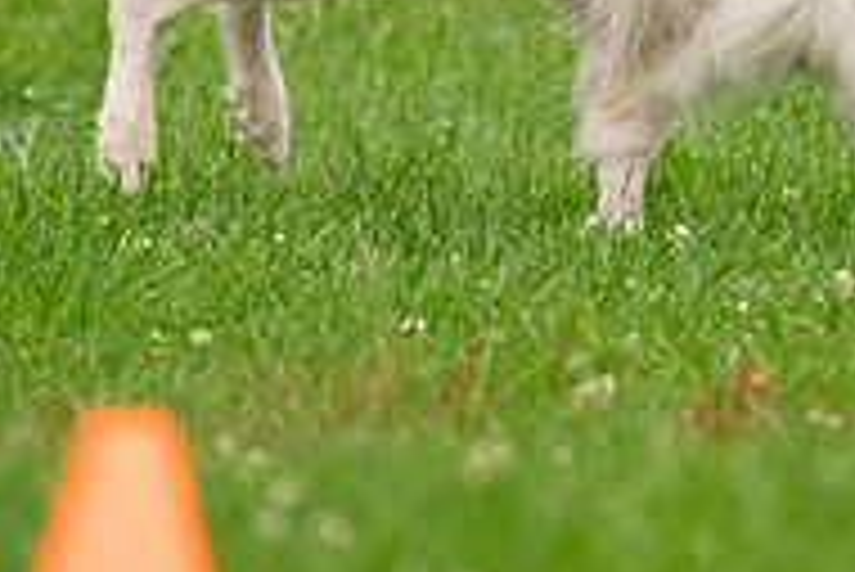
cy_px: -232
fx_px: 22223
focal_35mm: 935
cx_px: 796
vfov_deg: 1.5
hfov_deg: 2.2
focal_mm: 306
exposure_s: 1/1600
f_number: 6.3
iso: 6400
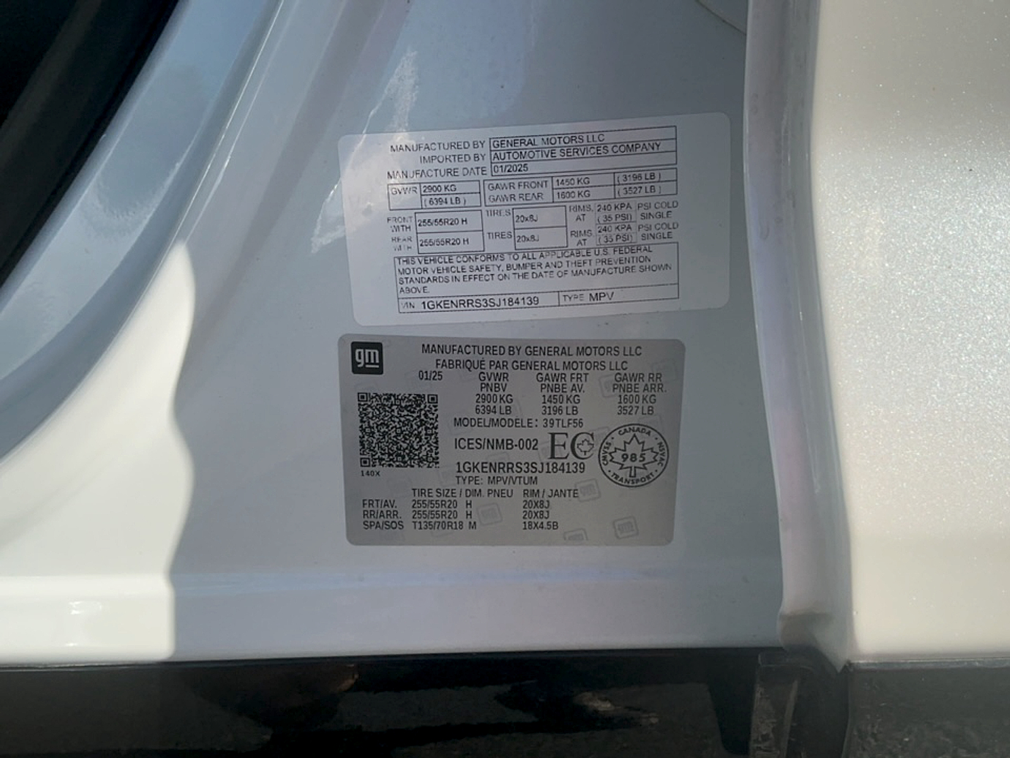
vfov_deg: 46.8
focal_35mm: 30
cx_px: 505
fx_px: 875
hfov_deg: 60.0
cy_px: 379
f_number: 1.8
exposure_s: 1/1786
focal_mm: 3
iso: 25
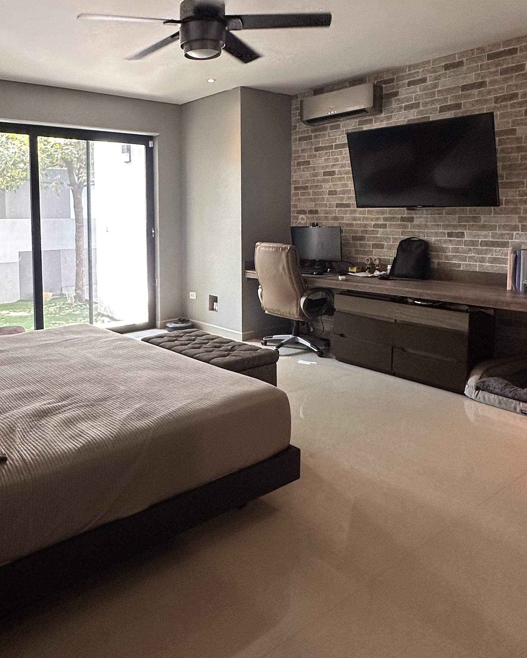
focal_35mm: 27
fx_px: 526
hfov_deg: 52.1
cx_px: 172
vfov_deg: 63.3
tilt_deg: -4.0
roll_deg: +0.5
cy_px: 254
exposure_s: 1/99
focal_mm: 2.22
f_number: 2.2
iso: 200
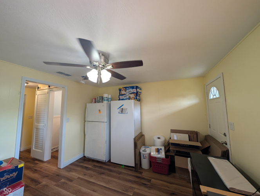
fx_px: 90
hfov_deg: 110.5
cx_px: 130
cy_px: 98
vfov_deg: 94.6
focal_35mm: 12
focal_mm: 2.02
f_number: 1.7
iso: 87
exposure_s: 1/120
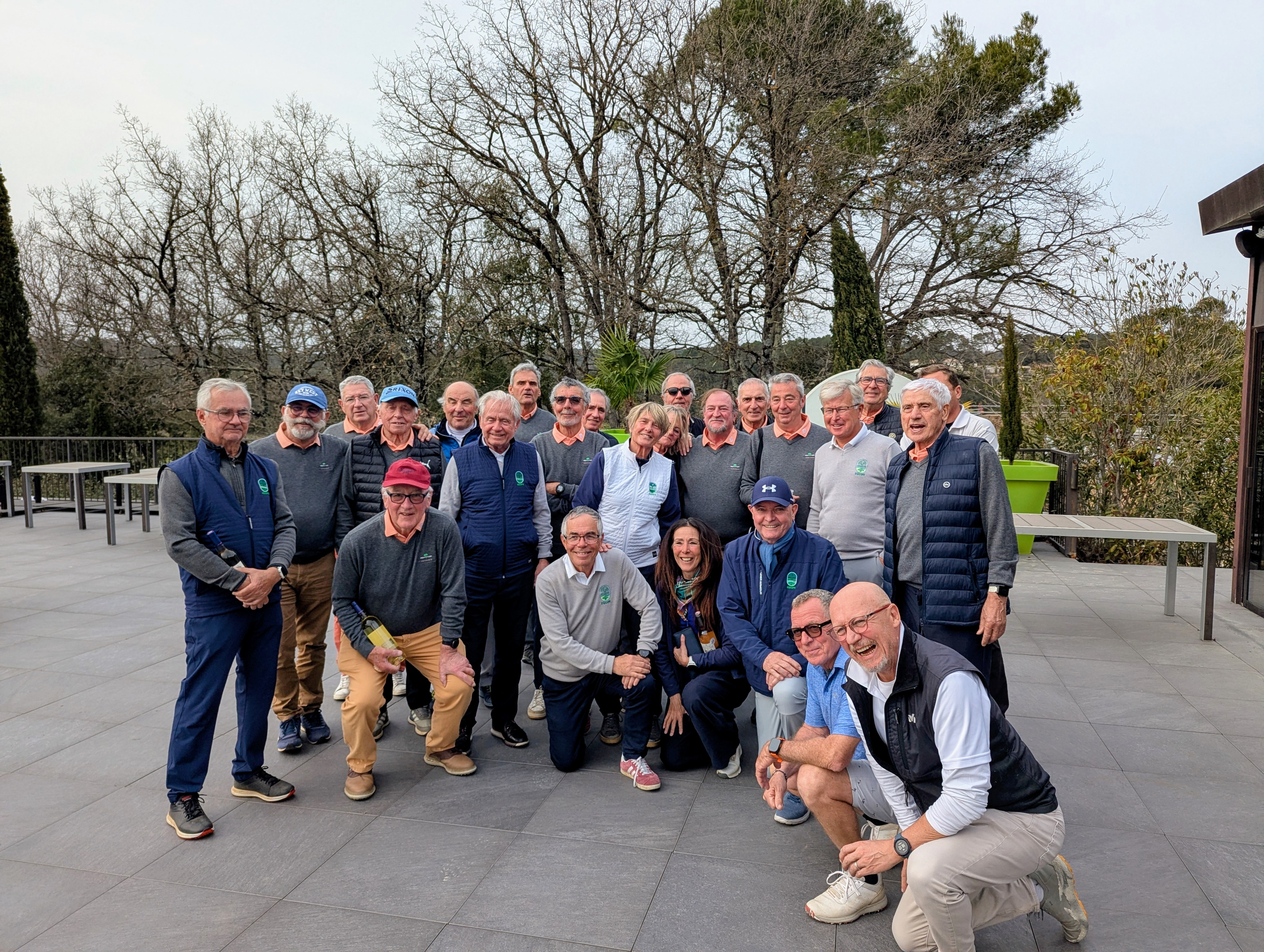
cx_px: 632
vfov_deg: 56.9
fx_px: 878
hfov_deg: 71.5
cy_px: 476
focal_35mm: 24
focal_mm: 6.81
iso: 43
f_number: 1.85
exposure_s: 1/760
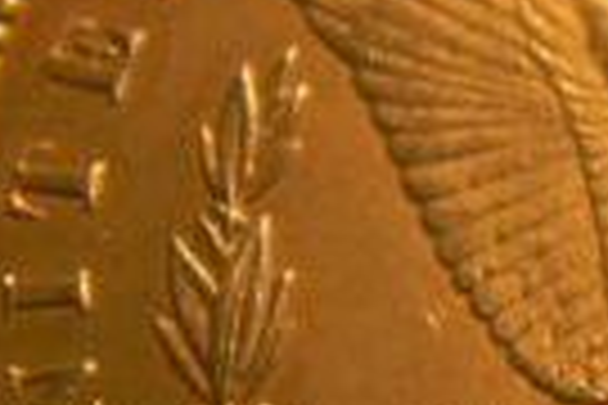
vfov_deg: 4.7
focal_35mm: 293
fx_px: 4948
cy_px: 274
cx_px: 777
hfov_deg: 7.0
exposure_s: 1/49.5
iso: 80
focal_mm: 15.1
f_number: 4.5
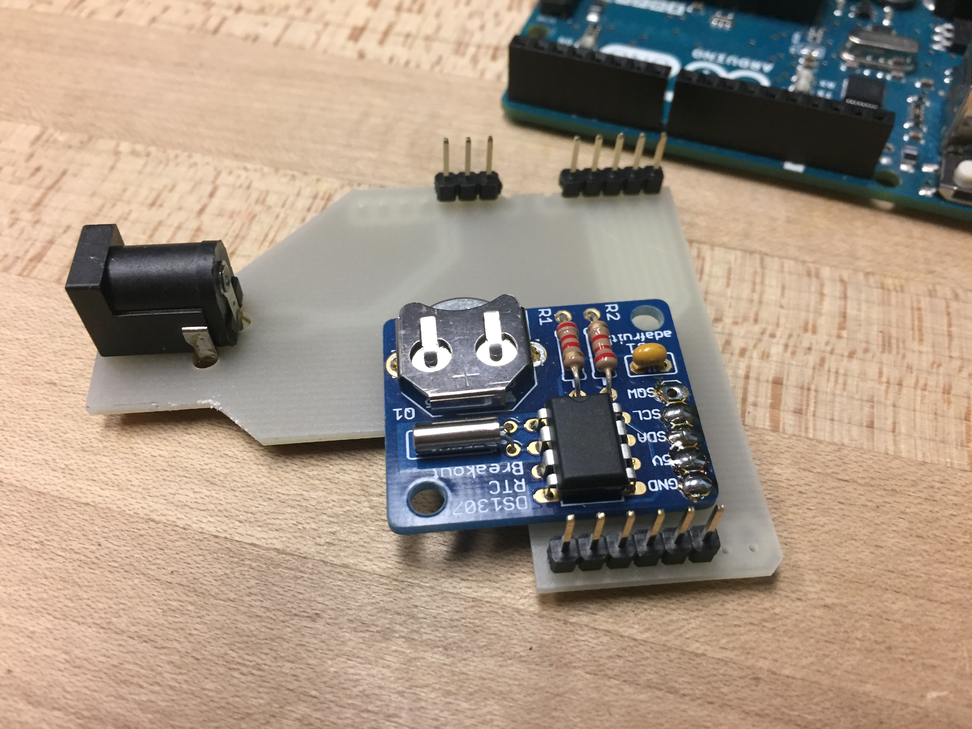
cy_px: 364
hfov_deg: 61.7
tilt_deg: -54.5
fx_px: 814
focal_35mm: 29
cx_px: 486
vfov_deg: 48.2
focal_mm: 4.15
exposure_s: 1/30
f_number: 2.2
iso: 125
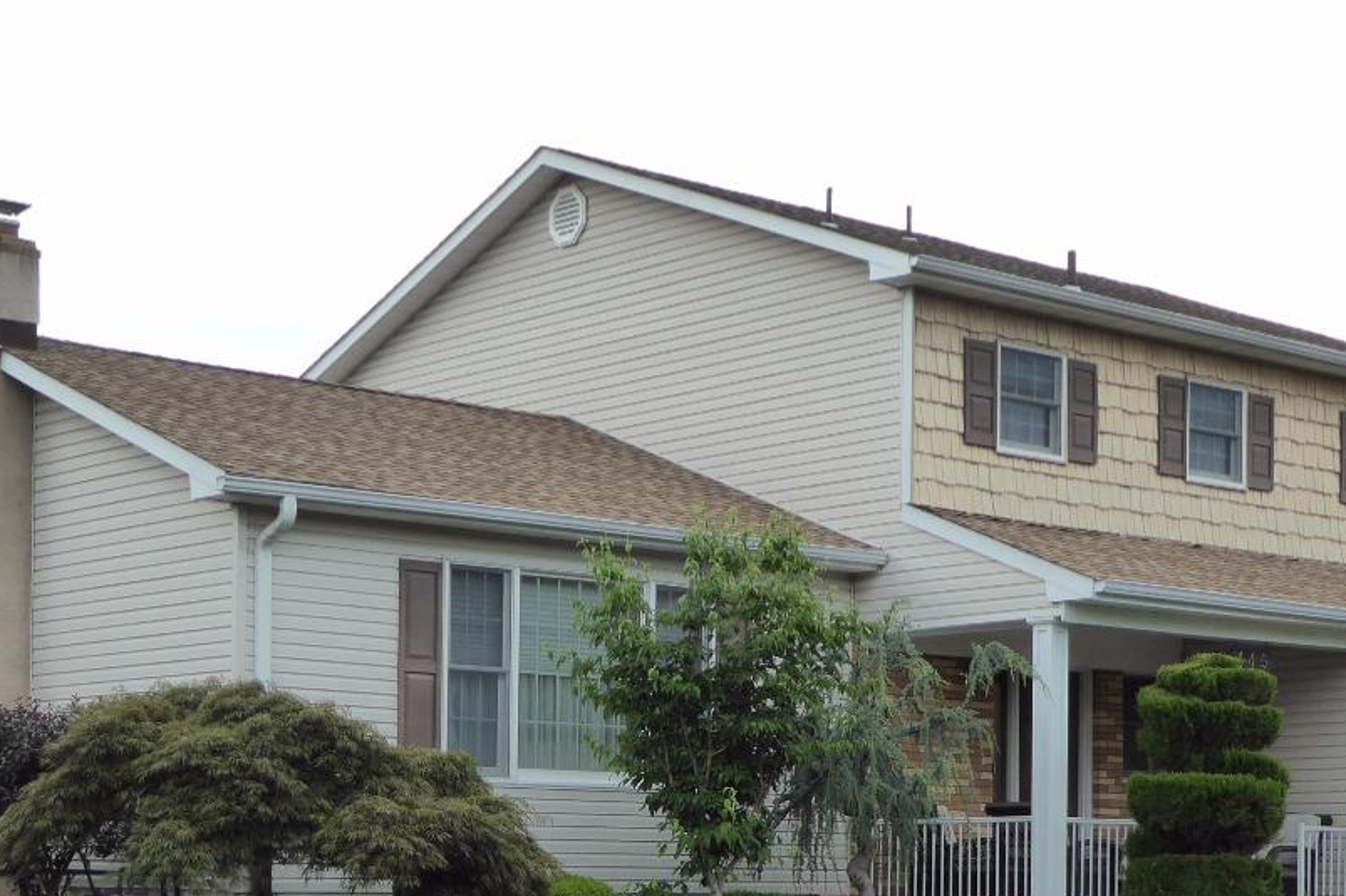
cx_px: 674
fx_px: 2579
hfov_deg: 29.2
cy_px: 856
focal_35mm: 69
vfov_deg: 19.3
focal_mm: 6.7
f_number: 3.7
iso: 200
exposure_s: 1/250
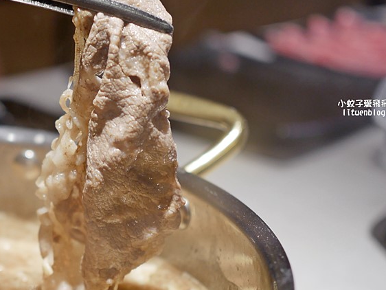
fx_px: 993
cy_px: 177
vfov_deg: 16.6
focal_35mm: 89
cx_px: 84
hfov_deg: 21.8
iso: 200
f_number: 1.8
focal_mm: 25
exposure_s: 1/160
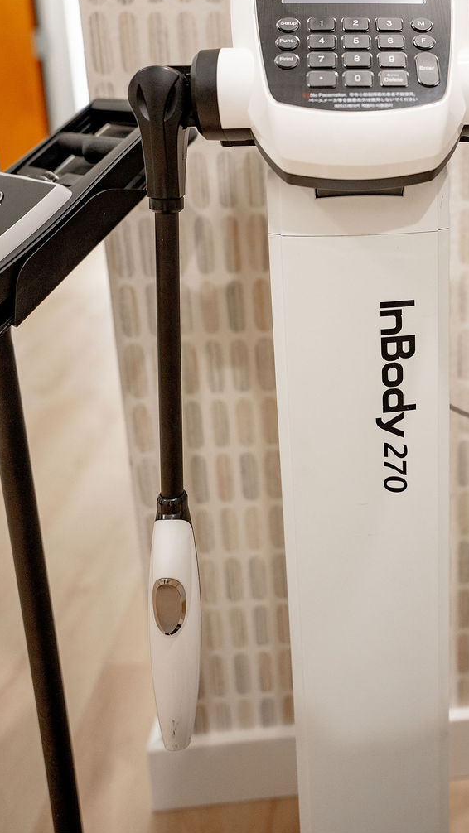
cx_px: 421
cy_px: 226
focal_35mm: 32
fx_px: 707
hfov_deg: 34.6
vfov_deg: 58.4
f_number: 1.8
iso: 640
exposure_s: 1/200
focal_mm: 20
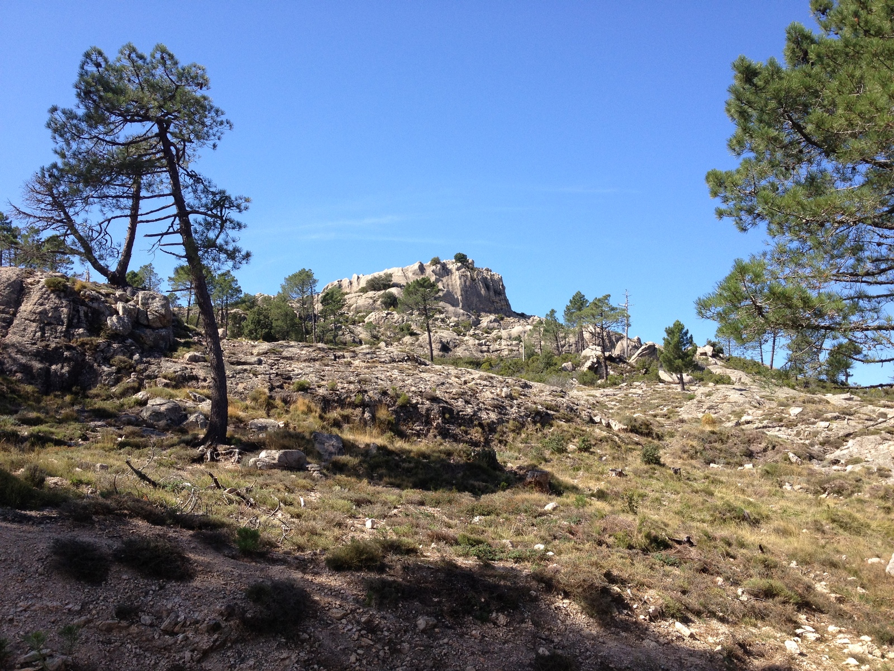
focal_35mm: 35
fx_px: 904
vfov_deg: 40.7
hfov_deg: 52.6
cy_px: 336
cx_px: 447
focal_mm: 4.28
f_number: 2.4
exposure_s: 1/746
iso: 64
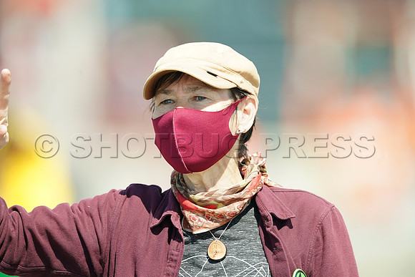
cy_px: 138
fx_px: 9685
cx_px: 208
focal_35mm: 840
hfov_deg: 2.5
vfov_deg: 1.6
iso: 250
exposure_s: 1/320
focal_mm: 840
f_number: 6.3
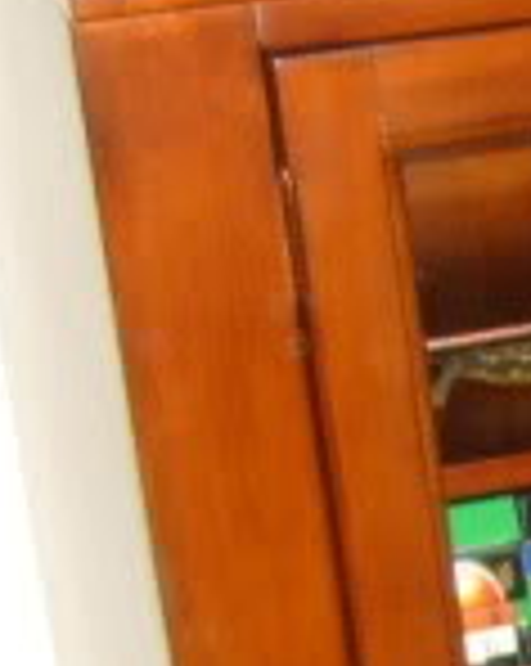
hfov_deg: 7.1
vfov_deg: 10.4
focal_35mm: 185
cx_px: 1782
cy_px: 634
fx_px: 3642
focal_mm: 5.8
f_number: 2.8
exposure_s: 1/45
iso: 160
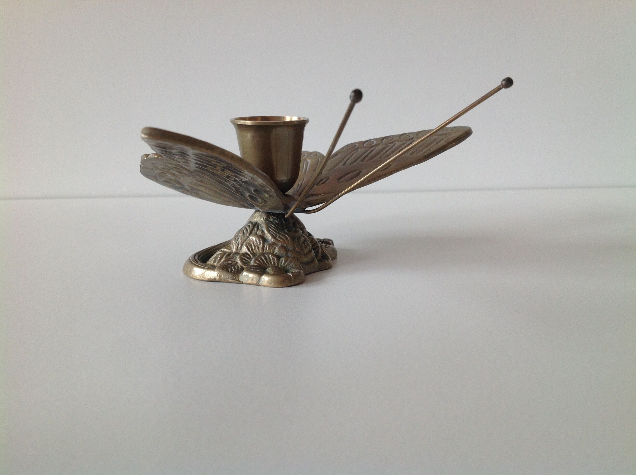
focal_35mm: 35
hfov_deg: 52.7
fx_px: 642
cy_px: 238
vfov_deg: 40.6
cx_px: 318
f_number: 2.4
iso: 80
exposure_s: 1/120
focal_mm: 4.28
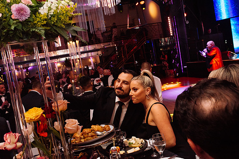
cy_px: 80
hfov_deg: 54.4
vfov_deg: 37.9
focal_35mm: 35
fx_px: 232
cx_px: 120
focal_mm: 35
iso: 2000
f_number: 8
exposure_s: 1/200
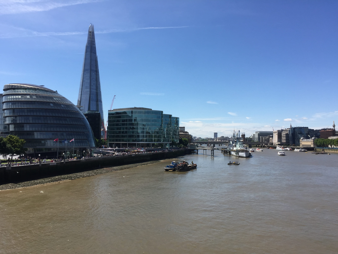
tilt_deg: +4.7
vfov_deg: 48.2
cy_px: 127
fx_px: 283
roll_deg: -2.2
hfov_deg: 61.7
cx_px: 169
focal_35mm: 29
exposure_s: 1/1883
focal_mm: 4.15
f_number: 2.2
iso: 32
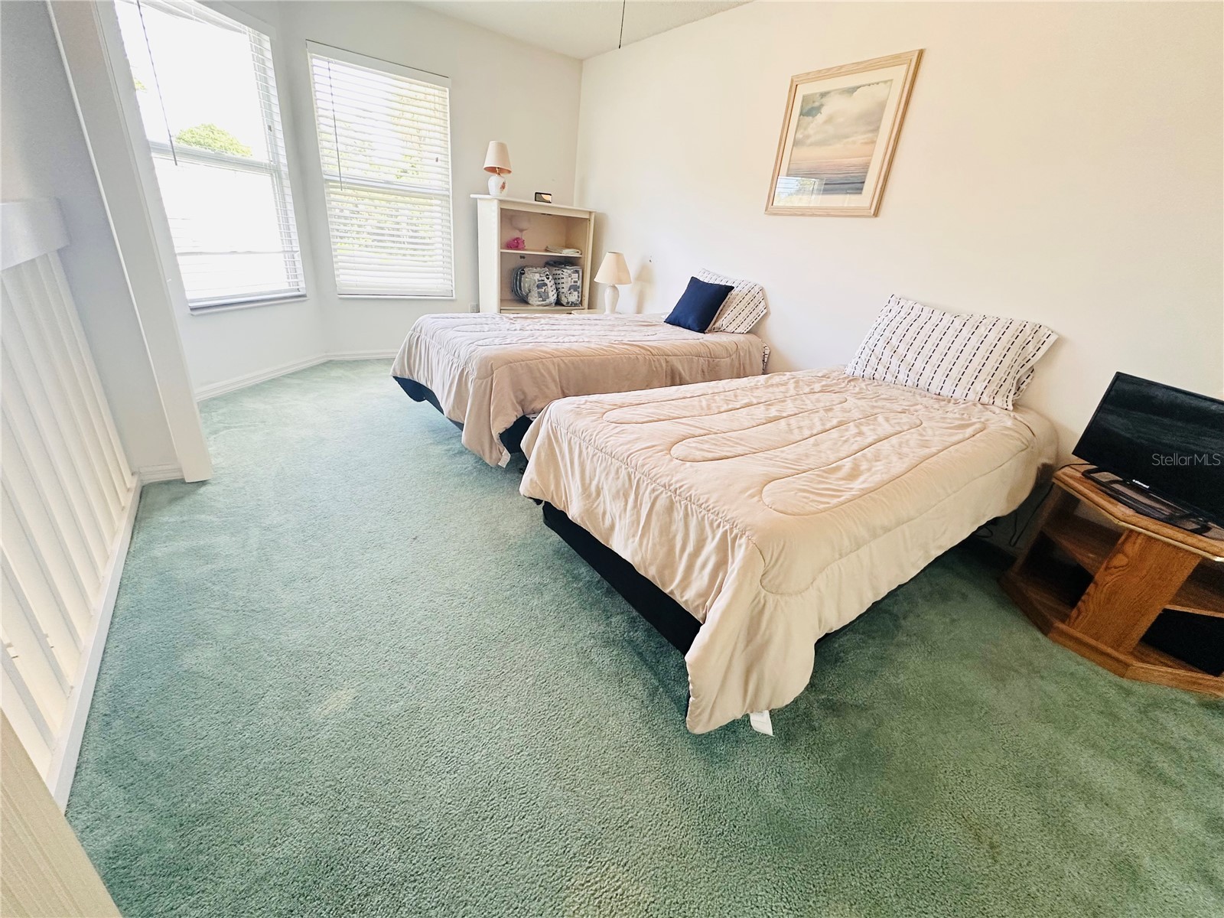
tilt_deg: -24.1
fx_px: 495
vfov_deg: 85.7
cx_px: 612
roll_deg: -7.3
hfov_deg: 102.1
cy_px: 459
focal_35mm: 14
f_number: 2.2
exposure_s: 1/120
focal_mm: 2.22
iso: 250
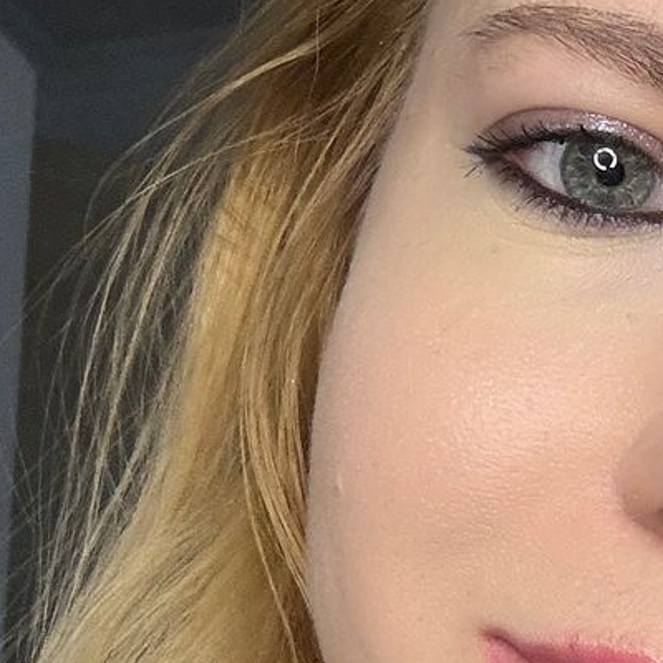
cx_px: 830
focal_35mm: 106
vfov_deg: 16.1
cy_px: 658
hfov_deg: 15.7
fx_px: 2297
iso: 160
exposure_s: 1/60
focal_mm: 2.69
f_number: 1.9
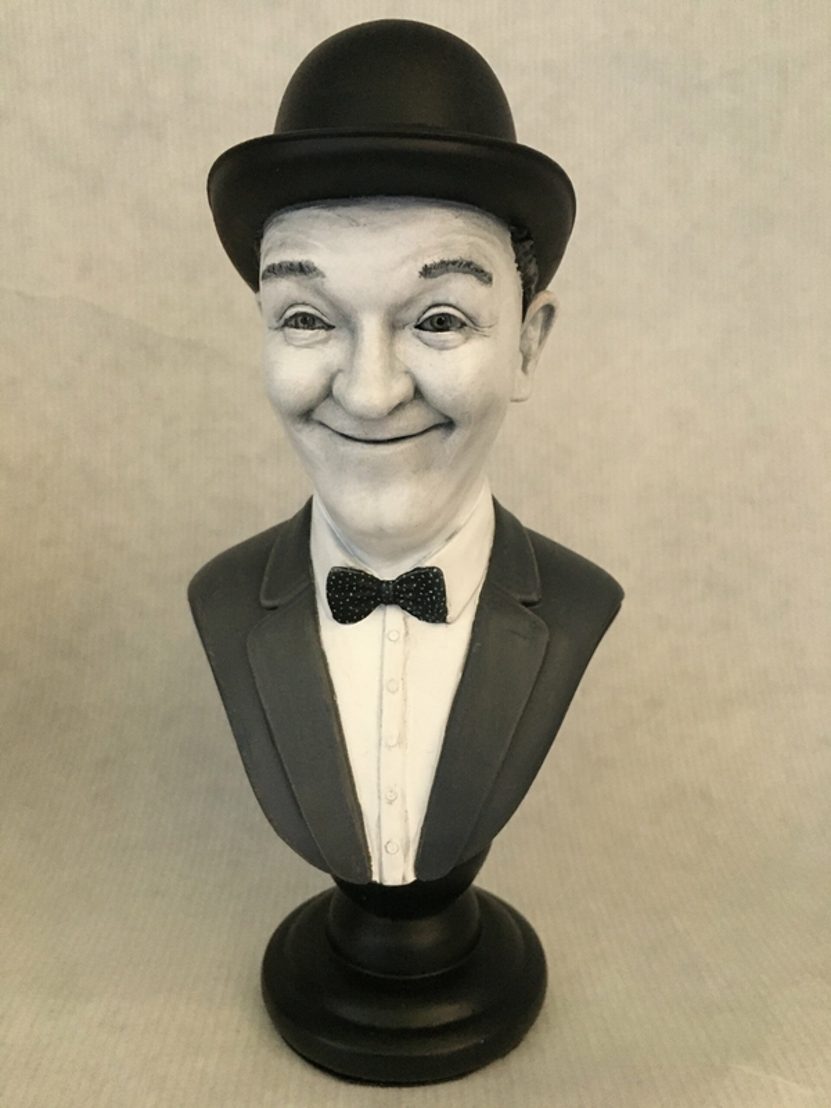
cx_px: 416
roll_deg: -0.1
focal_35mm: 29
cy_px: 554
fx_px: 928
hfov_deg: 48.2
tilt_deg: -13.8
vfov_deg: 61.7
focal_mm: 4.15
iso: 200
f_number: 2.2
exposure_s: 1/17
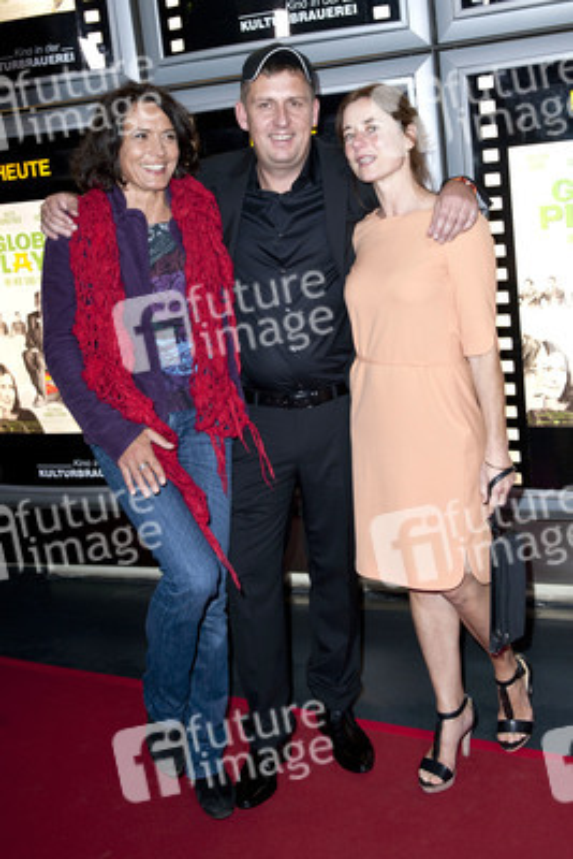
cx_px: 286
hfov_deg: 37.9
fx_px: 835
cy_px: 430
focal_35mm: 35
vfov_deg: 54.4
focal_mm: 35
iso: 800
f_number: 5
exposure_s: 1/125
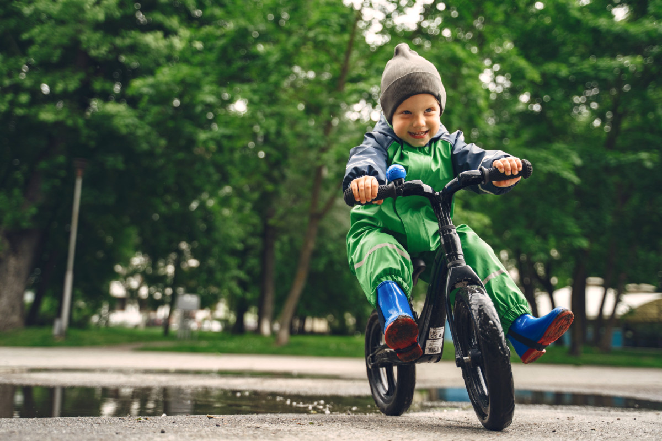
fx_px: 864
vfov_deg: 28.6
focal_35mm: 47
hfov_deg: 41.9
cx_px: 331
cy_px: 220
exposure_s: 1/1000
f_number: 2.8
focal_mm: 47
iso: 400
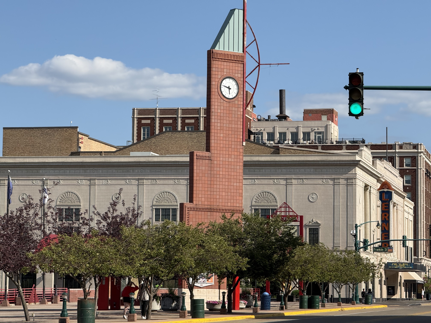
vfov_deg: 12.3
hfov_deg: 16.4
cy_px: 162
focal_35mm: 120
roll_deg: -0.1
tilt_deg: +5.3
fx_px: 1494
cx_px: 216
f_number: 2.8
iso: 50
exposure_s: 1/1969
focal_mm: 15.66
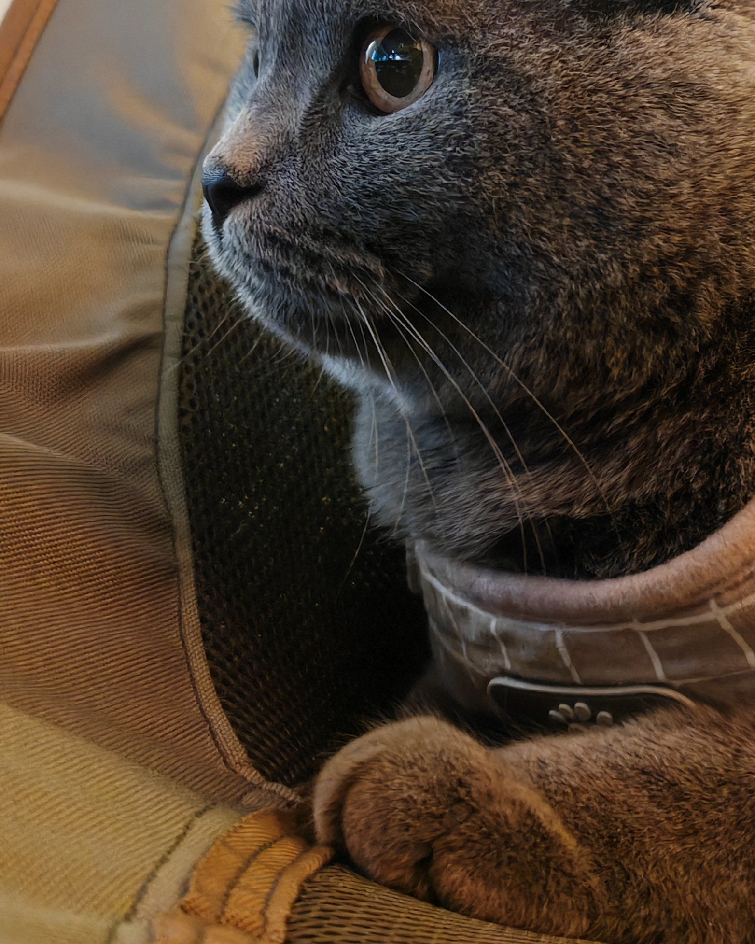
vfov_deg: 31.2
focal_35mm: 60
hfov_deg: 25.3
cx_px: 493
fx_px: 1676
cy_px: 316
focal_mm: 6.12
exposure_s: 1/17
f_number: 1.9
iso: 6400
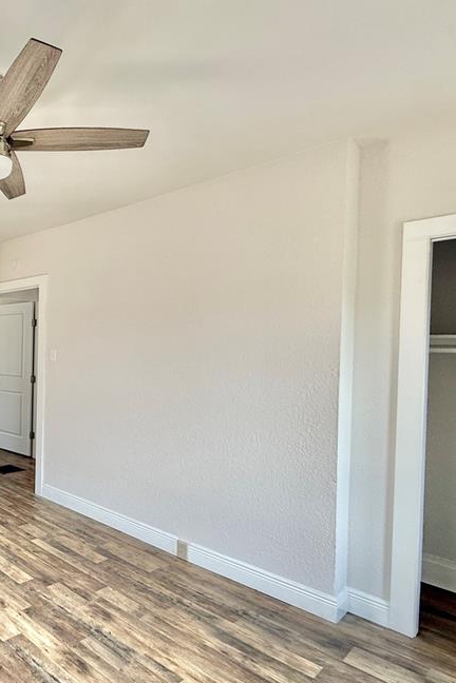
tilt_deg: +0.0
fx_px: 437
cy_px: 353
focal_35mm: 23
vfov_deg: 76.1
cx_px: -24
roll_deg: -0.9
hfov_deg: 44.5
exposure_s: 1/99
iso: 50
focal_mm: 2.22
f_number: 2.2
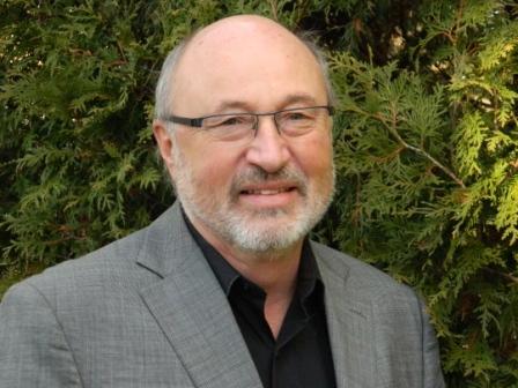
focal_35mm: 103
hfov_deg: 19.1
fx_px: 1541
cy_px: 194
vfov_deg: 14.4
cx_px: 259
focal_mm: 18.6
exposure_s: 1/800
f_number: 4.5
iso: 800
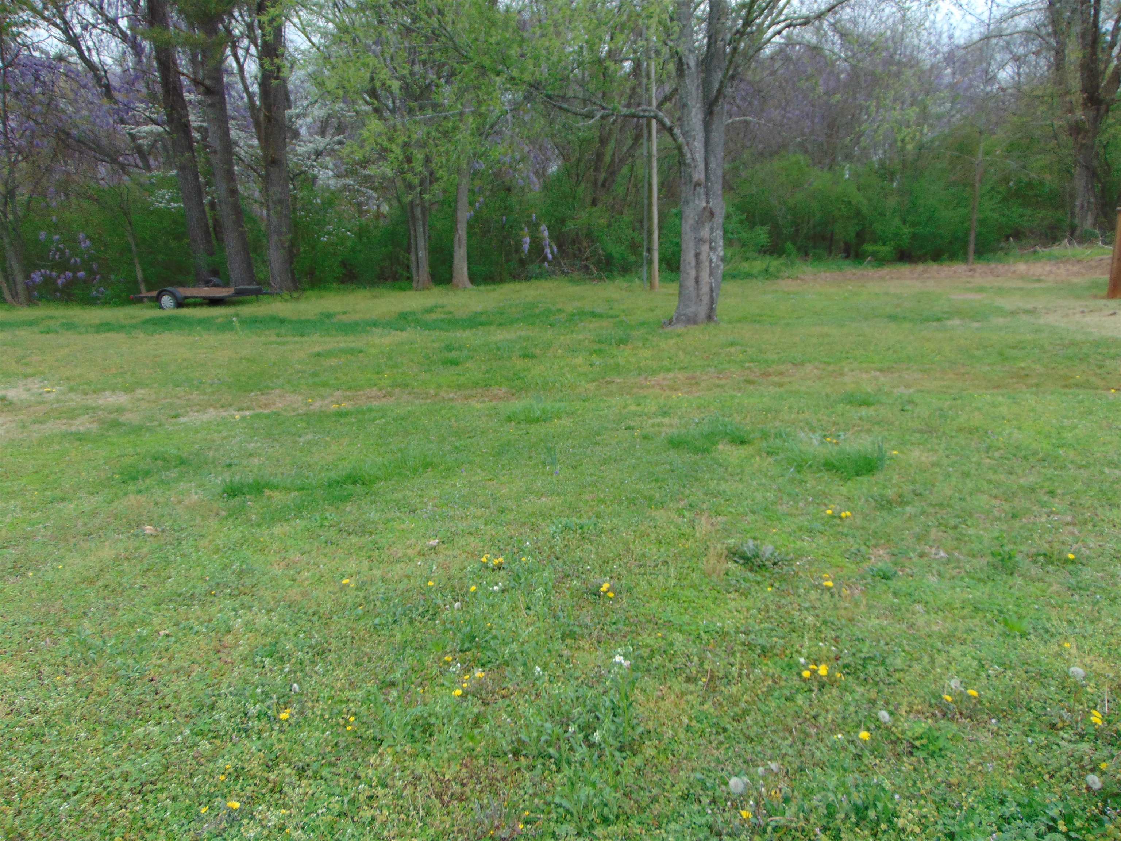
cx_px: 560
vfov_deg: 54.9
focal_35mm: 25
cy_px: 420
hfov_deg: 69.4
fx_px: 810
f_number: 3
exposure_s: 1/320
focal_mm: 4.5
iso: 80
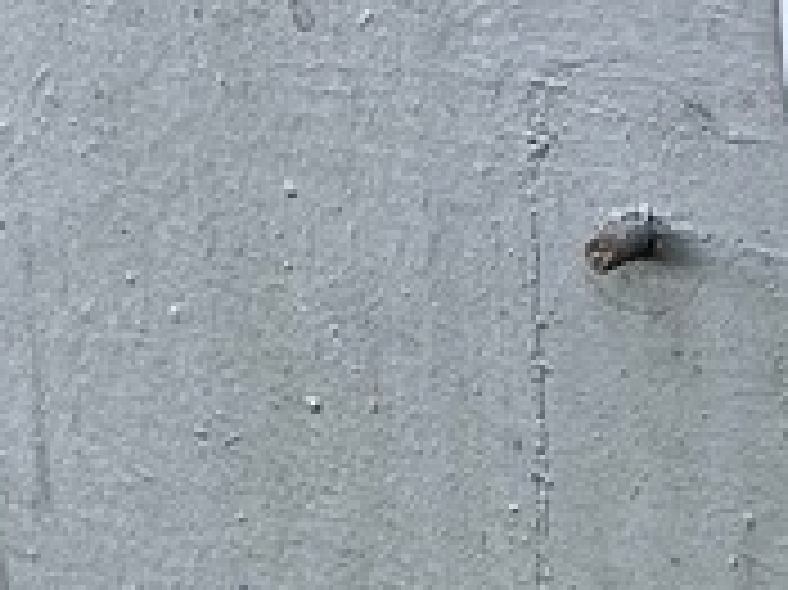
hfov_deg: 5.6
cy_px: 99
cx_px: 887
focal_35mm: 352
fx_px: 8007
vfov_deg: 4.2
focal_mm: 9
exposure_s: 1/99
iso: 80
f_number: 2.8
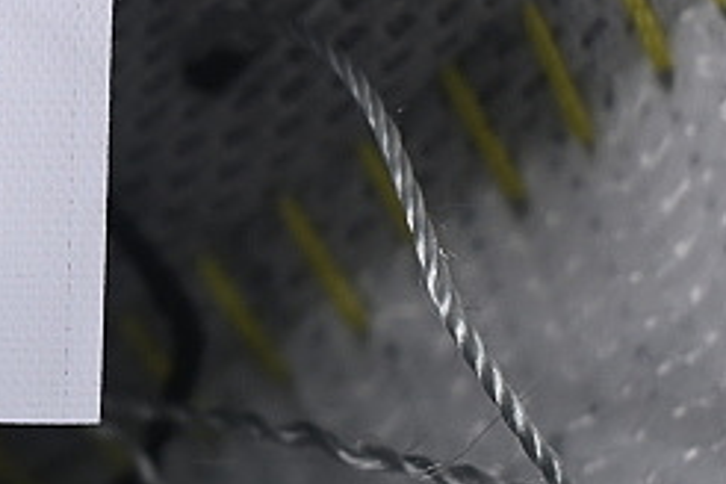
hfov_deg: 6.2
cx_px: -221
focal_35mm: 329
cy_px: 65
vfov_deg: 4.2
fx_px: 6634
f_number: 6.3
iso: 160
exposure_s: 1/60
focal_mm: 50
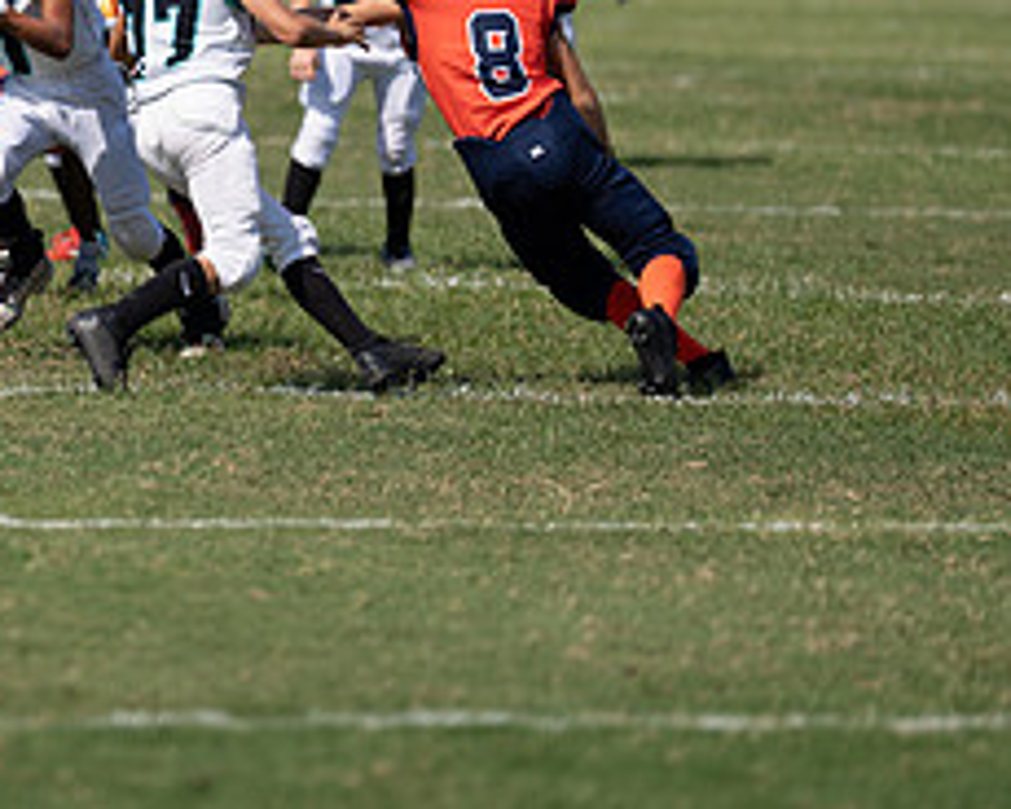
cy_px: 55
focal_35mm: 473
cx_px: 13
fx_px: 14153
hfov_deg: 4.1
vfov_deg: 3.3
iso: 200
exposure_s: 1/5000
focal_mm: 200
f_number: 2.8
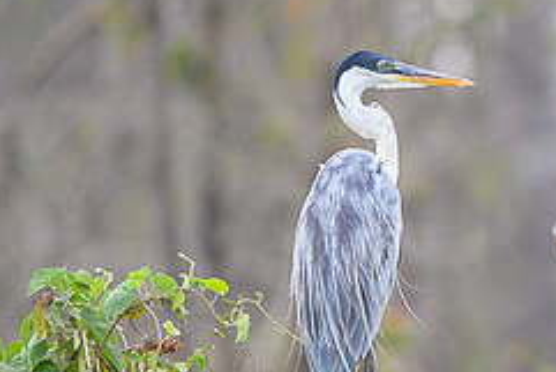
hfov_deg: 1.3
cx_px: 571
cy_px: 167
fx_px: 24601
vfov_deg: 0.9
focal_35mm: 1592
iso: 800
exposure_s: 1/2500
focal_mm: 500
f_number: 4
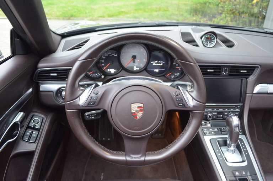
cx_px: 136
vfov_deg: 47.8
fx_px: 204
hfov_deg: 67.5
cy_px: 90
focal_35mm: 27
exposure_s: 1/30
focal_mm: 18
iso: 2200
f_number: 3.5
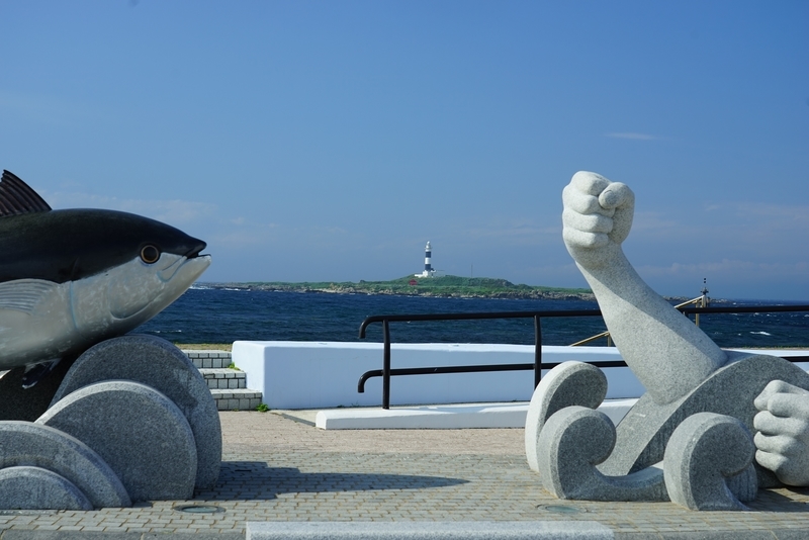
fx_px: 1259
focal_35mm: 56
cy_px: 270
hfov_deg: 35.6
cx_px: 404
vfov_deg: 24.2
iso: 100
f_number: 8
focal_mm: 56
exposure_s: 1/100
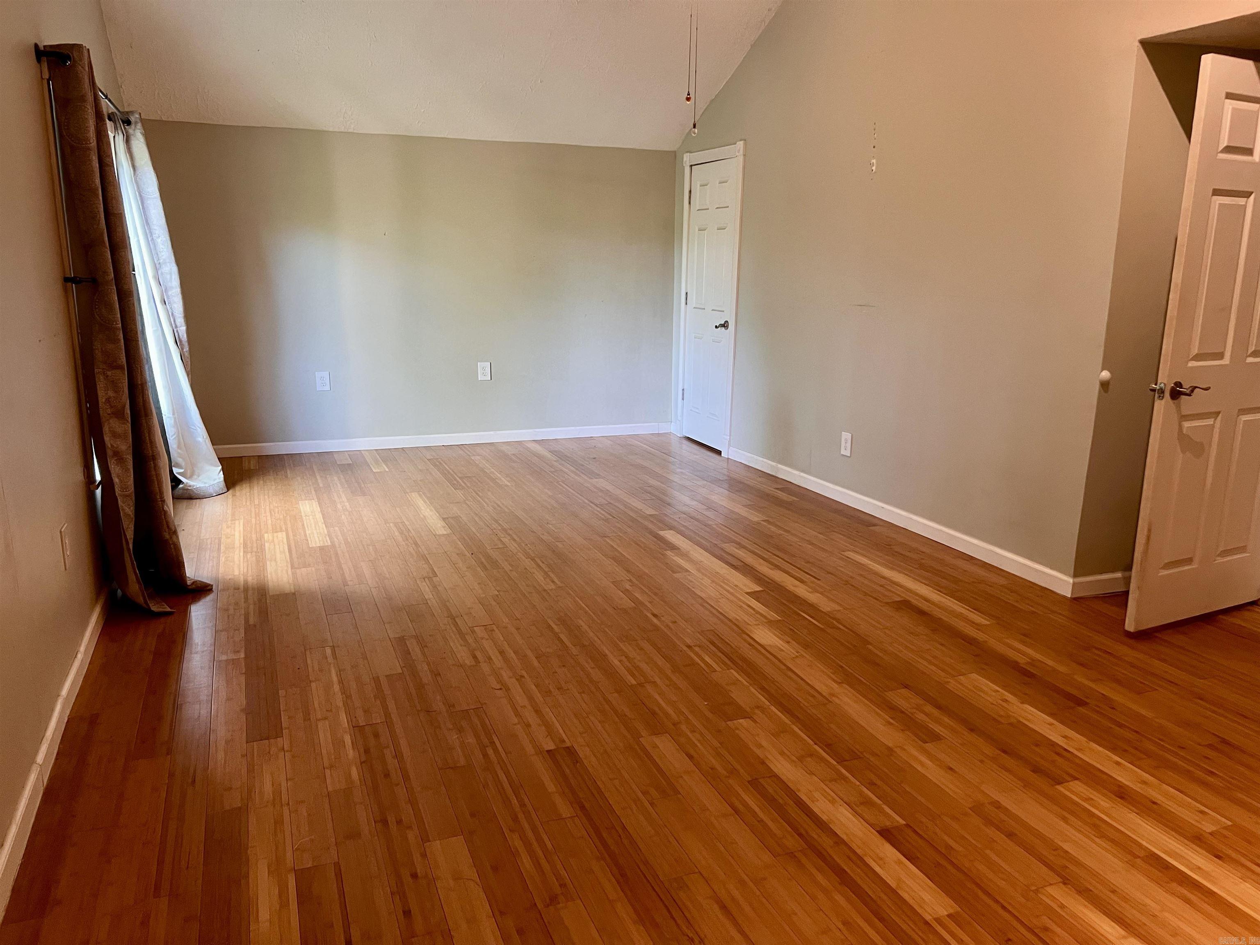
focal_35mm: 26
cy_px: 472
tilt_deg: -13.0
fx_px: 946
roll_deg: -0.9
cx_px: 630
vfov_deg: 53.1
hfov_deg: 67.3
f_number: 1.5
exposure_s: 1/60
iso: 250
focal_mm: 5.7
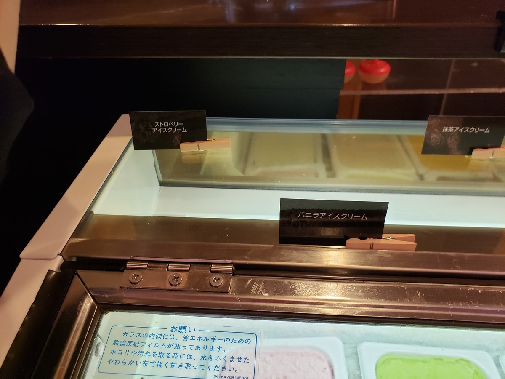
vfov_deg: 53.1
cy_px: 190
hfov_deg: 67.3
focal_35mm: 26
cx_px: 252
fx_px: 379
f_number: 2.4
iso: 320
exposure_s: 1/60
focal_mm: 4.3
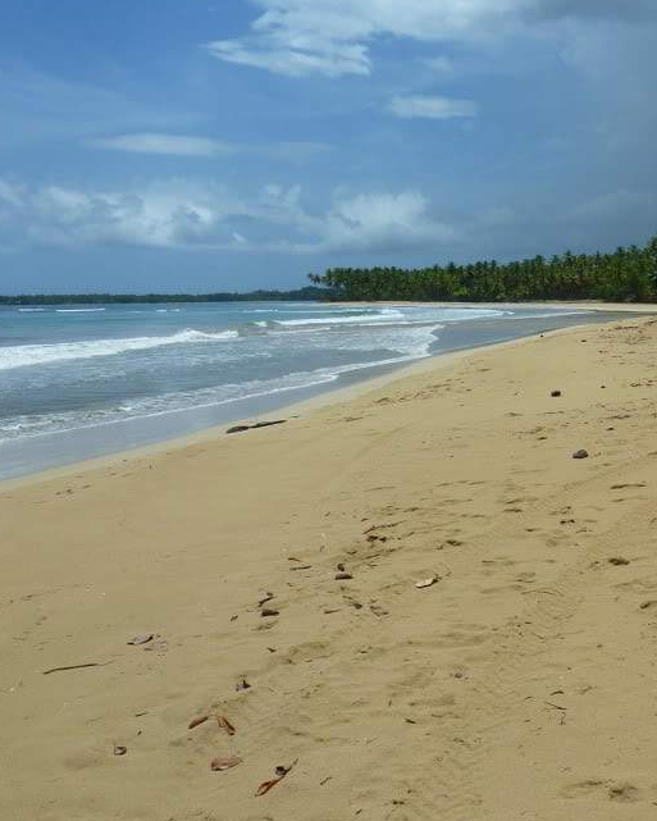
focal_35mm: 39
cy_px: 337
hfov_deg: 36.2
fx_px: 948
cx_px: 576
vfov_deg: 46.6
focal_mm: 4.1
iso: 80
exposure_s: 1/800
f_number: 5.6
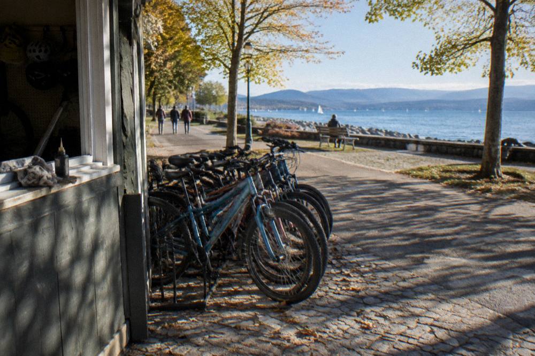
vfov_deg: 53.1
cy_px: 178
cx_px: 268
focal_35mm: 24
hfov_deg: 73.8
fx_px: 357
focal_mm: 24
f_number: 9
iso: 200
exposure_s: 1/125
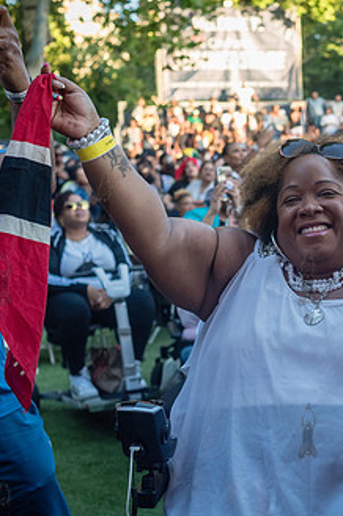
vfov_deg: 32.4
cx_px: 307
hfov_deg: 21.4
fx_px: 888
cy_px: 278
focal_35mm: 62
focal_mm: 35
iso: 1000
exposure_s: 1/640
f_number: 3.5
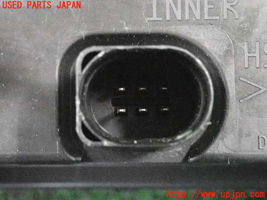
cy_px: 100
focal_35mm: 82
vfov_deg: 18.0
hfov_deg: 23.8
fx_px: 632
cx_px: 134
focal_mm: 14.62
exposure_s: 1/40
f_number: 4.3
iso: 12800
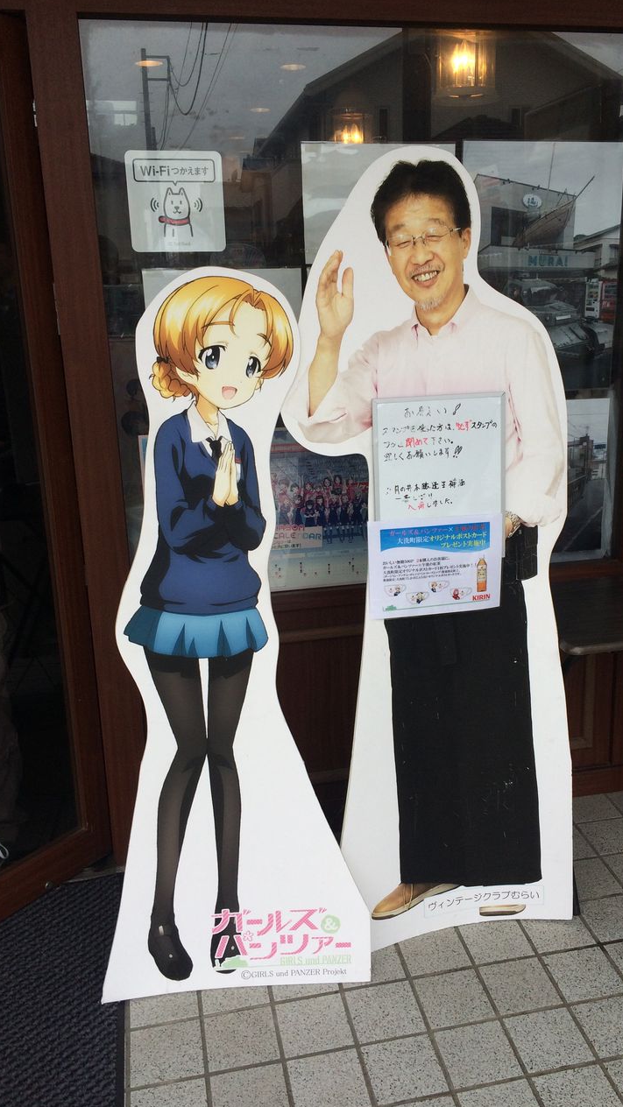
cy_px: 550
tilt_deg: -17.5
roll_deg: +2.7
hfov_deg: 36.6
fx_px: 940
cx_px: 355
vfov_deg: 61.0
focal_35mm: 32
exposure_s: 1/383
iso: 32
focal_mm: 4.15
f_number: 2.2
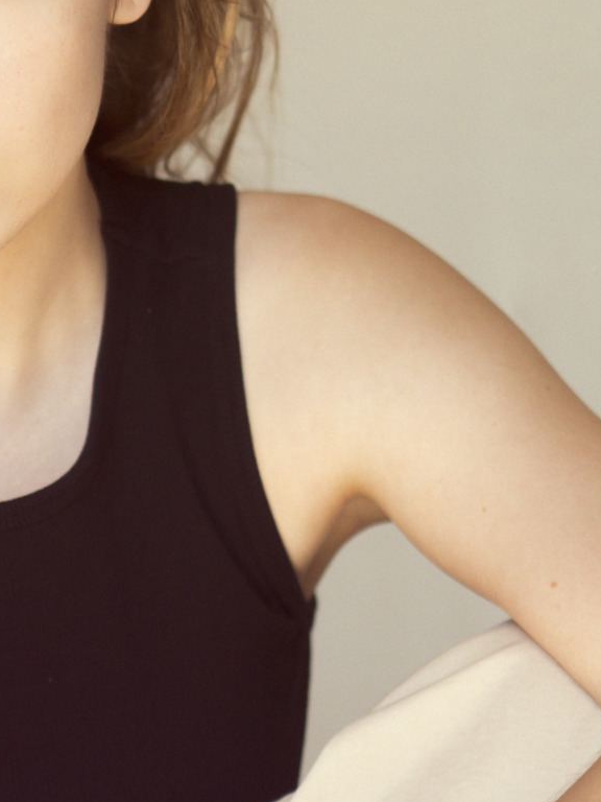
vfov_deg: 8.2
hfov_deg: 6.2
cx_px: -76
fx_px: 5556
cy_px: 315
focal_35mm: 240
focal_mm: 45
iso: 200
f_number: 1.8
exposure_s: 1/640
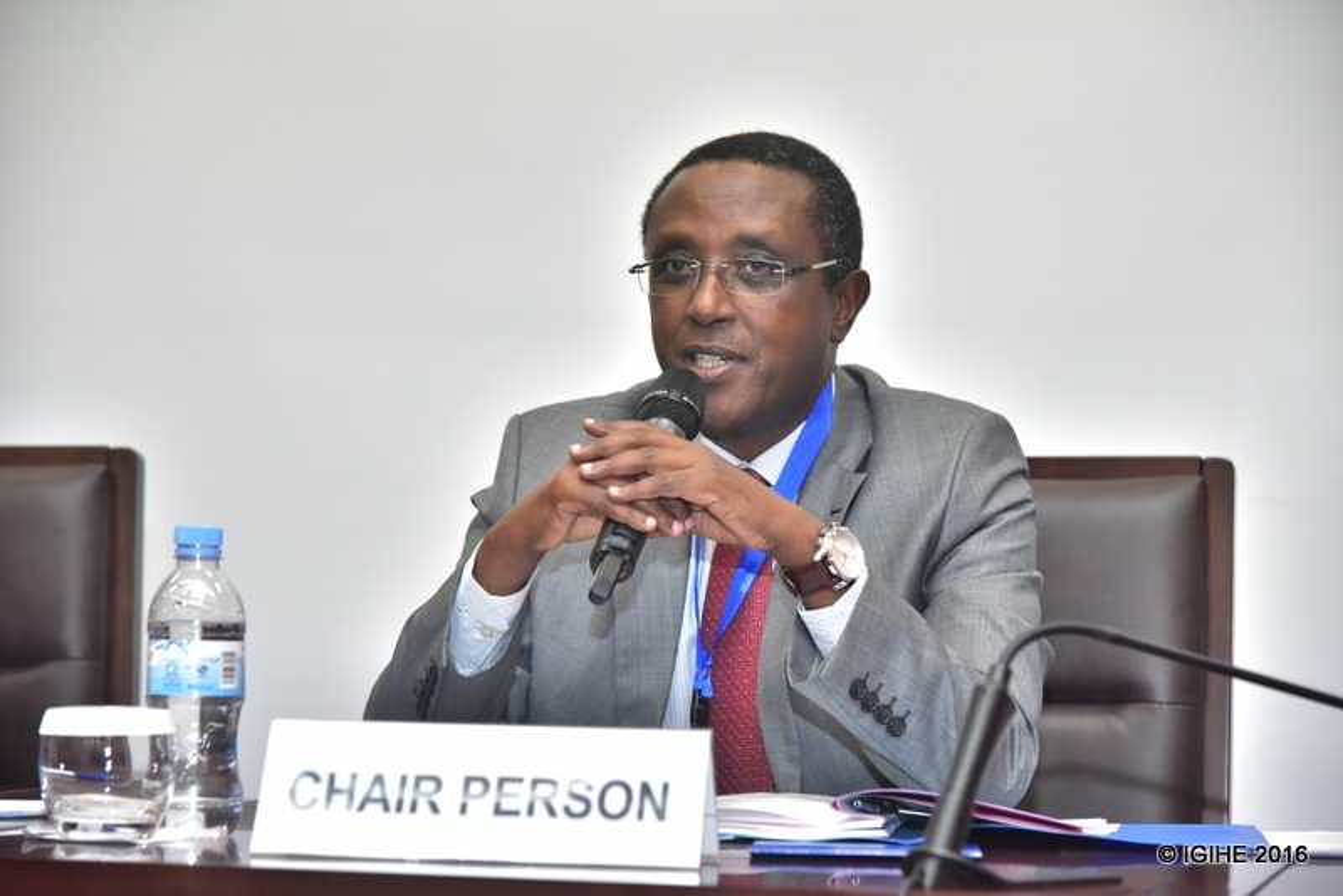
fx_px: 3657
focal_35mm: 98
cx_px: 672
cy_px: 448
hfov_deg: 20.8
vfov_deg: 14.0
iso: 6400
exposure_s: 1/250
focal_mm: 98
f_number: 5
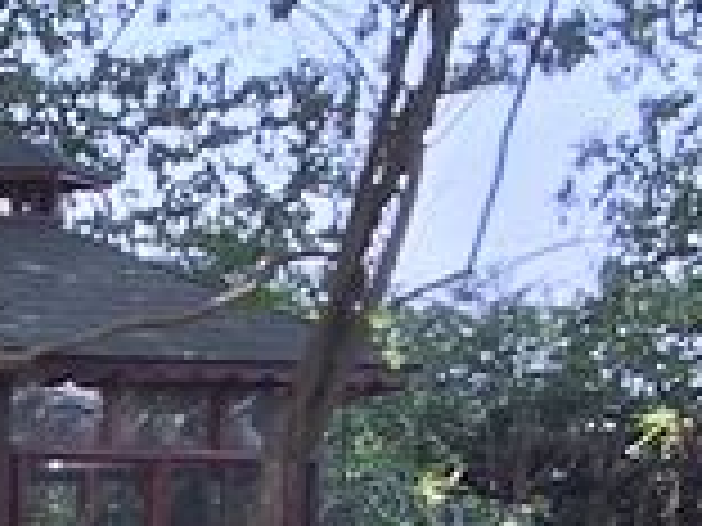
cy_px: 1146
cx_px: -446
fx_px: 3630
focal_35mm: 179
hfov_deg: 10.5
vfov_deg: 7.8
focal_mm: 2.91
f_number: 1.9
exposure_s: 1/212
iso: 32
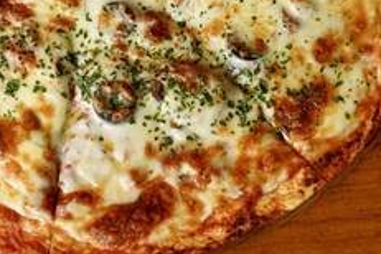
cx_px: 107
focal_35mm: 143
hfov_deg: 14.3
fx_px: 1513
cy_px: -91
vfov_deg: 9.4
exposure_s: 1/125
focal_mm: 50
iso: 250
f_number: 2.8
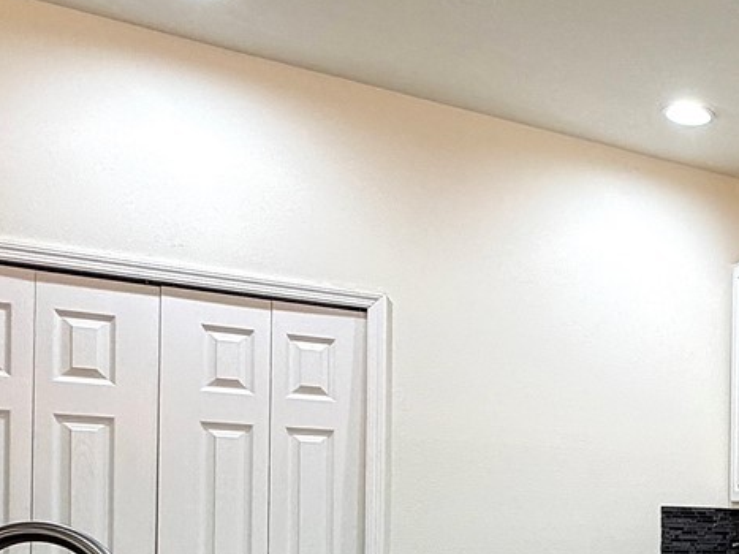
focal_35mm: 48
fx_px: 1024
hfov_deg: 32.8
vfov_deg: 28.7
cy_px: 527
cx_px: 883
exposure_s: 1/120
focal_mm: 2.22
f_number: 2.2
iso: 200
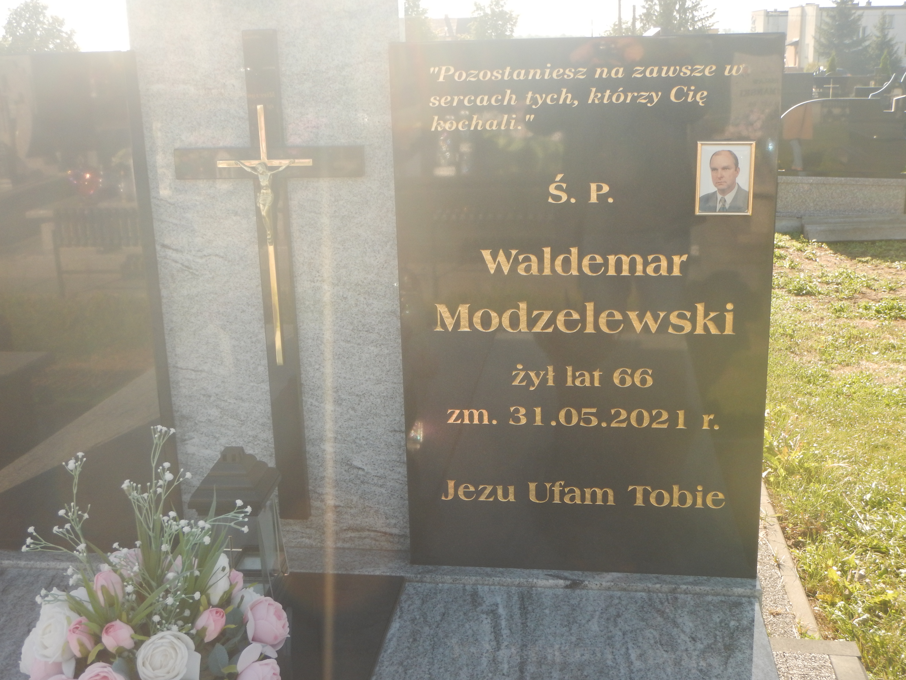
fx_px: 1047
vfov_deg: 36.0
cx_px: 453
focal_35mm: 40
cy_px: 340
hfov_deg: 46.8
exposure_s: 1/200
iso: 125
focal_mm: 7.2
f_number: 4.2
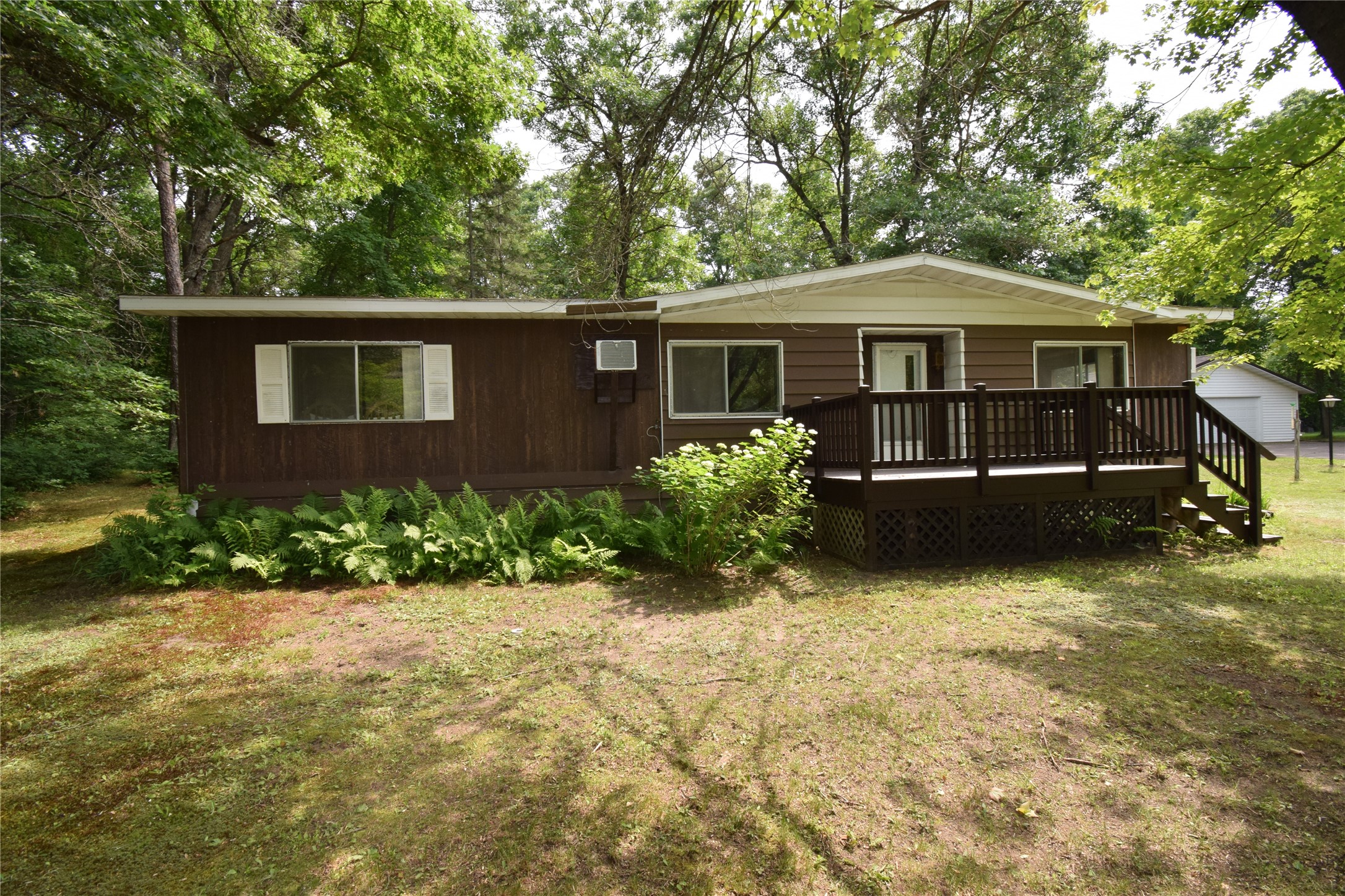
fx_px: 560
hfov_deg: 100.4
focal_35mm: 15
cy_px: 448
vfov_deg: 77.3
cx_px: 672
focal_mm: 10
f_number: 11
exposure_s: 1/200
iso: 320
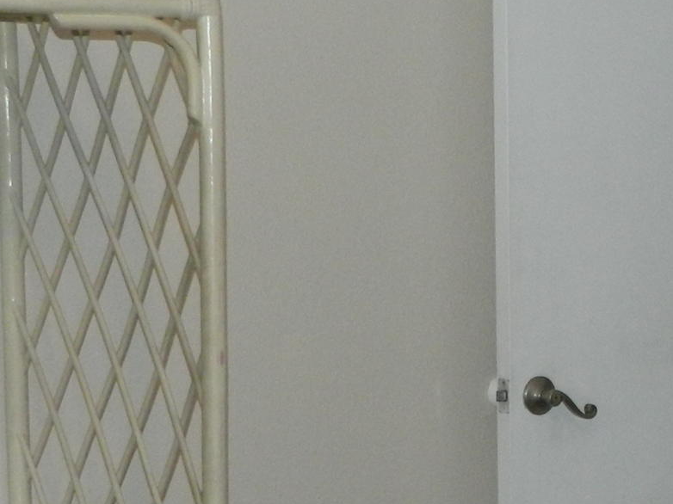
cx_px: 837
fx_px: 2313
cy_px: 455
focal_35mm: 119
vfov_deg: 12.4
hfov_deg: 15.8
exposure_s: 1/30
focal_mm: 5.6
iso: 200
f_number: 3.2
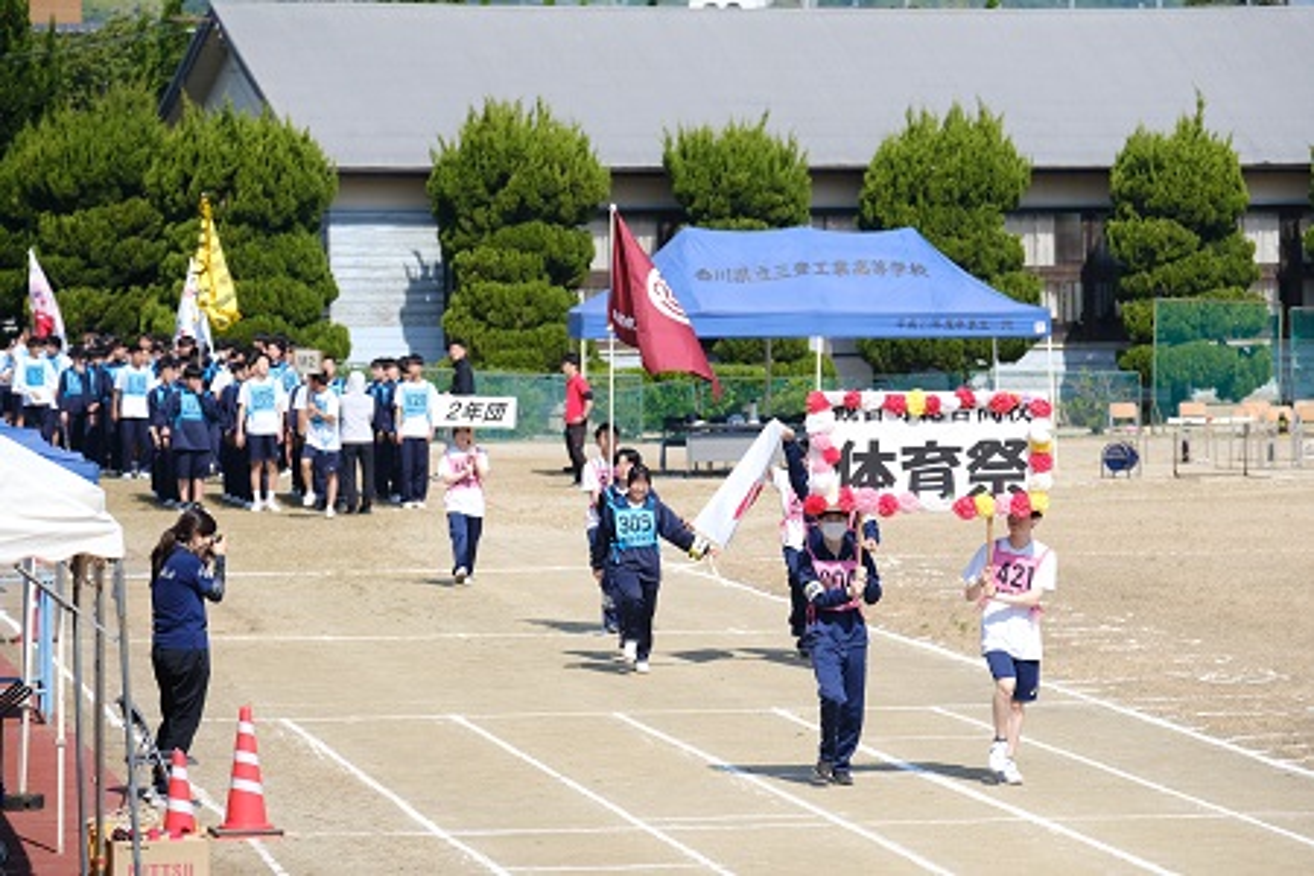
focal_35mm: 210
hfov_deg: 9.8
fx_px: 7664
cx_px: 657
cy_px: 438
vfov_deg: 6.5
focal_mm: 140
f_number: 5.6
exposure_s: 1/500
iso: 160
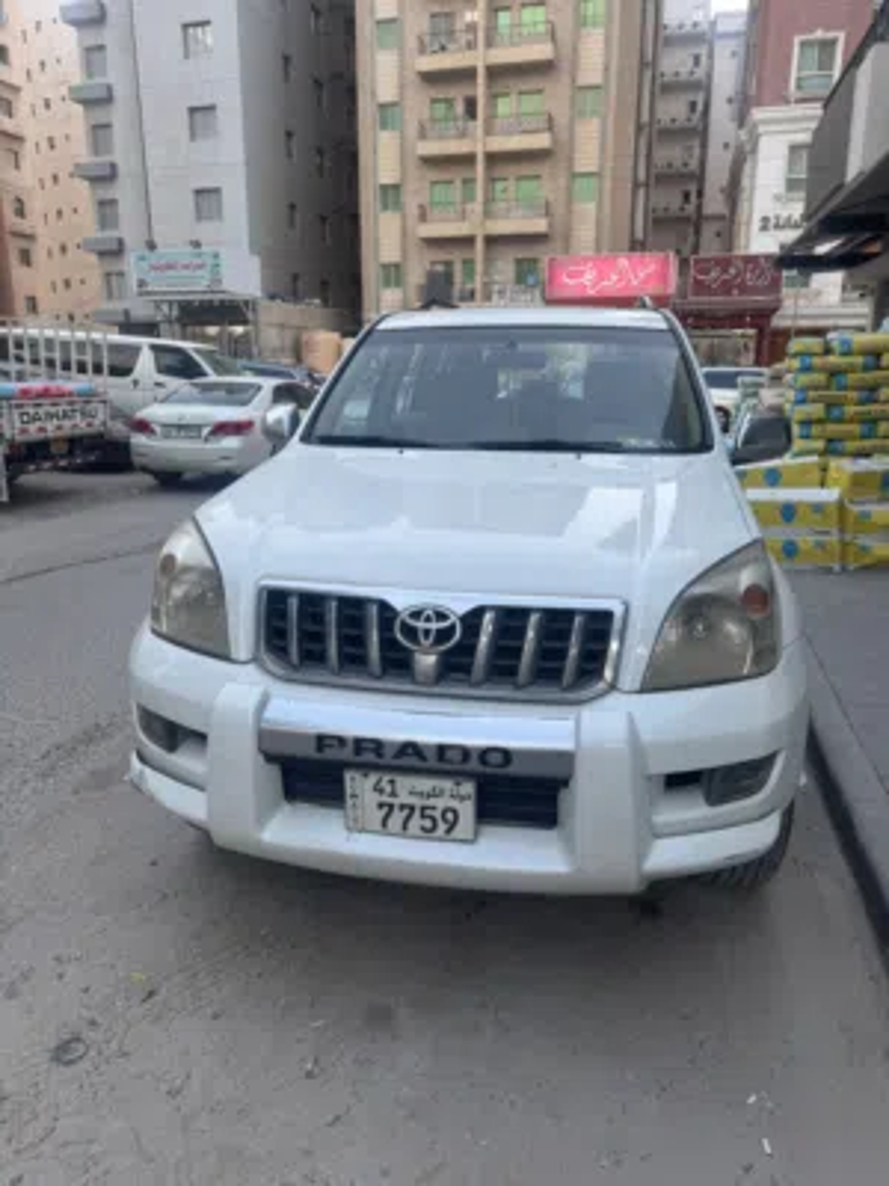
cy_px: 593
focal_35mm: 24
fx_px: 822
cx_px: 444
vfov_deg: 71.6
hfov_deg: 56.8
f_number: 1.78
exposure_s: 1/100
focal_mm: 6.76
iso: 100
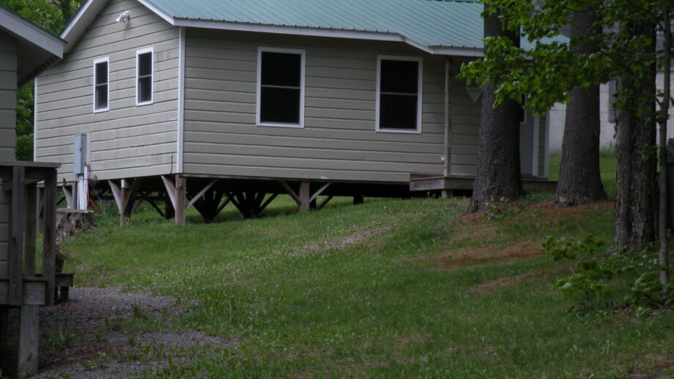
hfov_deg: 17.4
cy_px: 202
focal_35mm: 123
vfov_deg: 9.9
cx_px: 311
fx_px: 2198
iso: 64
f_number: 5
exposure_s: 1/128
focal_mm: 17.9
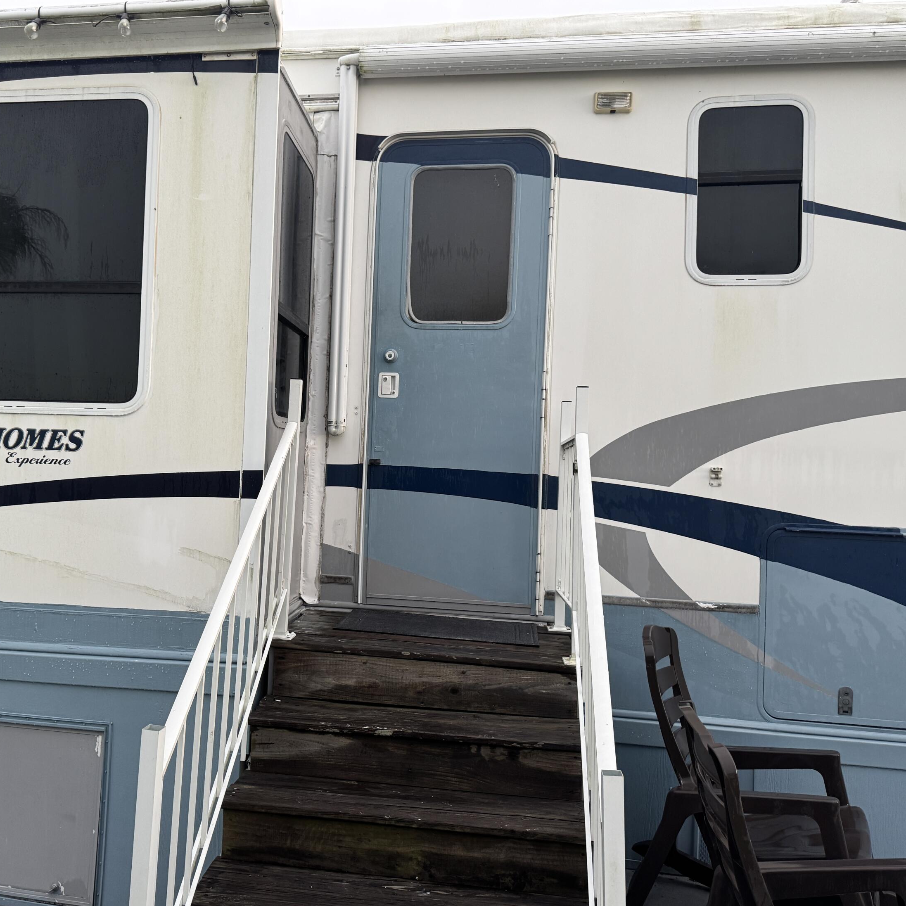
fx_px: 859
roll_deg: -2.7
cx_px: 343
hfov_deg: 55.0
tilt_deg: +2.0
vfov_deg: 55.6
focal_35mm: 29
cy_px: 460
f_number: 1.78
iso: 160
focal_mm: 6.76
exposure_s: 1/121
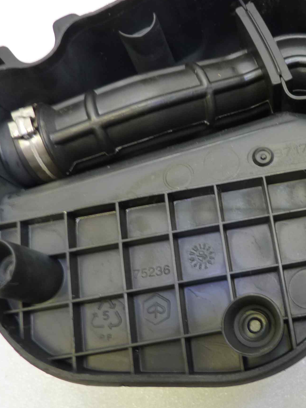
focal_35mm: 37
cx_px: 258
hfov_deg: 36.9
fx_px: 436
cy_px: 213
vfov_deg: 50.1
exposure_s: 1/8
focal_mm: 4.1
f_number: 3.3
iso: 125
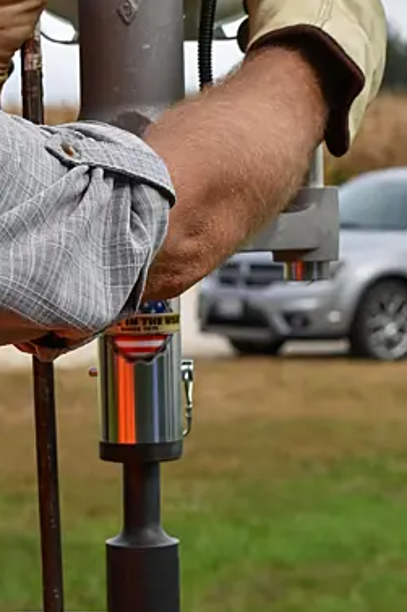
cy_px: 281
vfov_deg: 11.7
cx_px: 103
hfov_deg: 7.8
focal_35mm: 175
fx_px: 2971
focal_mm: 55
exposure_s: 1/500
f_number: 8
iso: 200
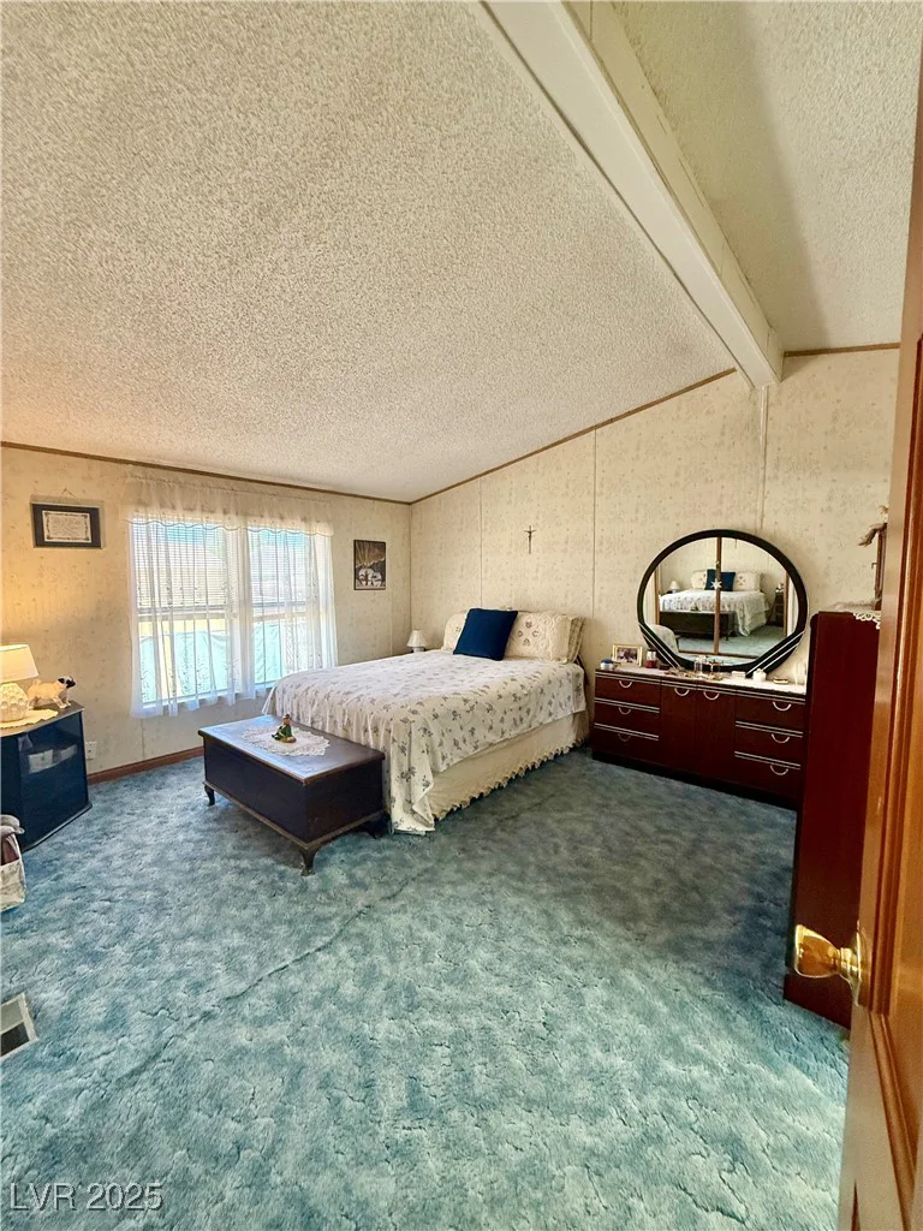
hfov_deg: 85.7
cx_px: 462
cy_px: 616
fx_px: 498
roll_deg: +0.2
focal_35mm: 14
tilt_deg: -3.4
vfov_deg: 102.1
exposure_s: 1/120
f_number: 2.2
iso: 400
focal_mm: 2.22
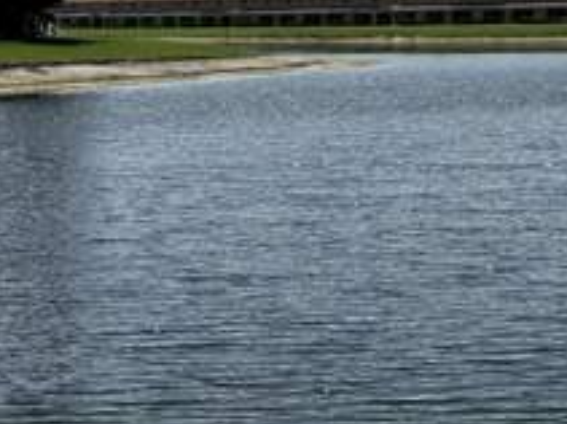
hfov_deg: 17.8
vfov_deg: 13.6
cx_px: 505
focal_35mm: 109
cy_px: 176
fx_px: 1784
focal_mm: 6.76
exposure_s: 1/7874
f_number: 1.78
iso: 64
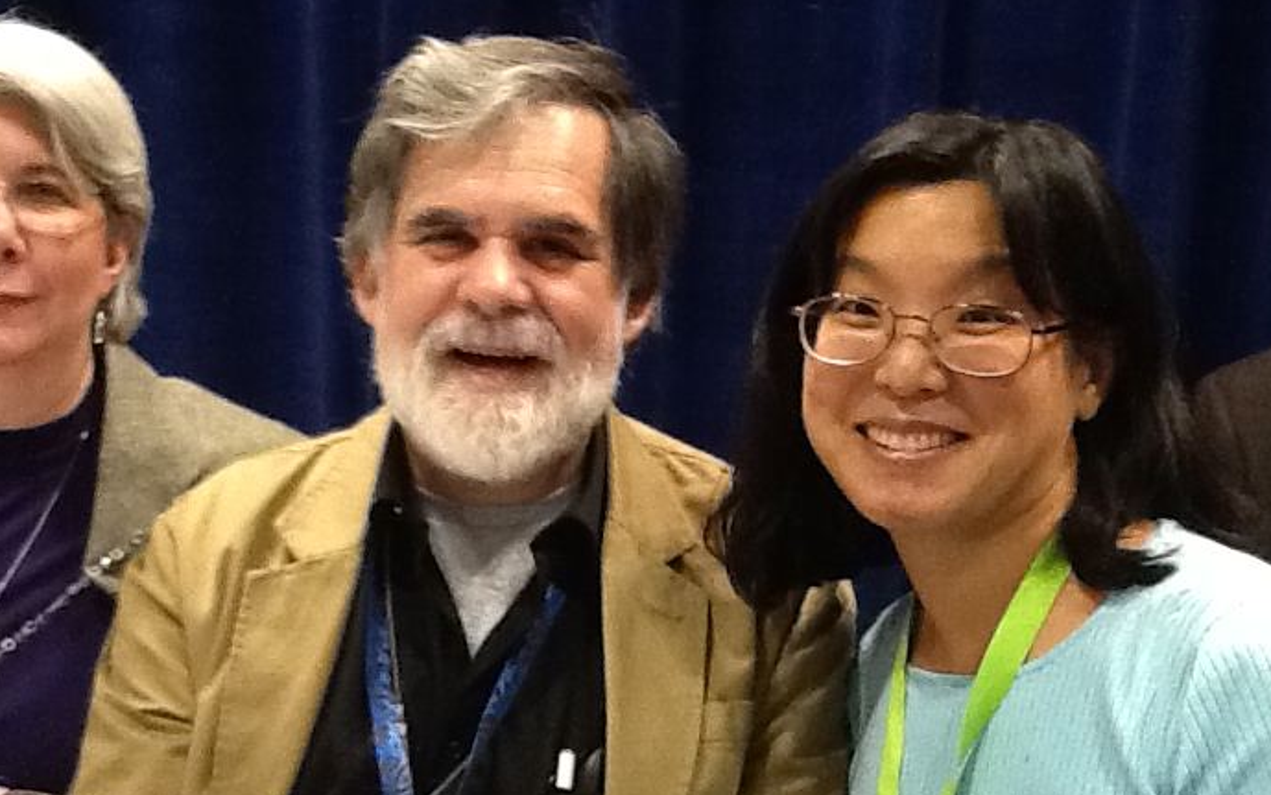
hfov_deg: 31.4
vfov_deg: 19.8
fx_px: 2252
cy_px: 614
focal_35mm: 65
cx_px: 463
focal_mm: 2.03
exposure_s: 1/30
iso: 250
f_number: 2.4
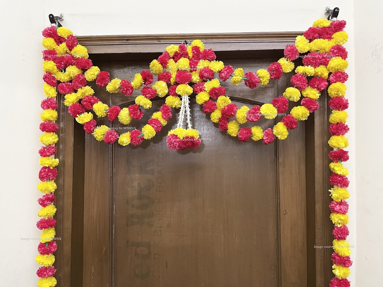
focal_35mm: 26
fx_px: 288
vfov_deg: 53.1
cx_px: 192
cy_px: 144
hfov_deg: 67.3
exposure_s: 1/33
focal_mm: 4.2
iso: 400
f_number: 1.6
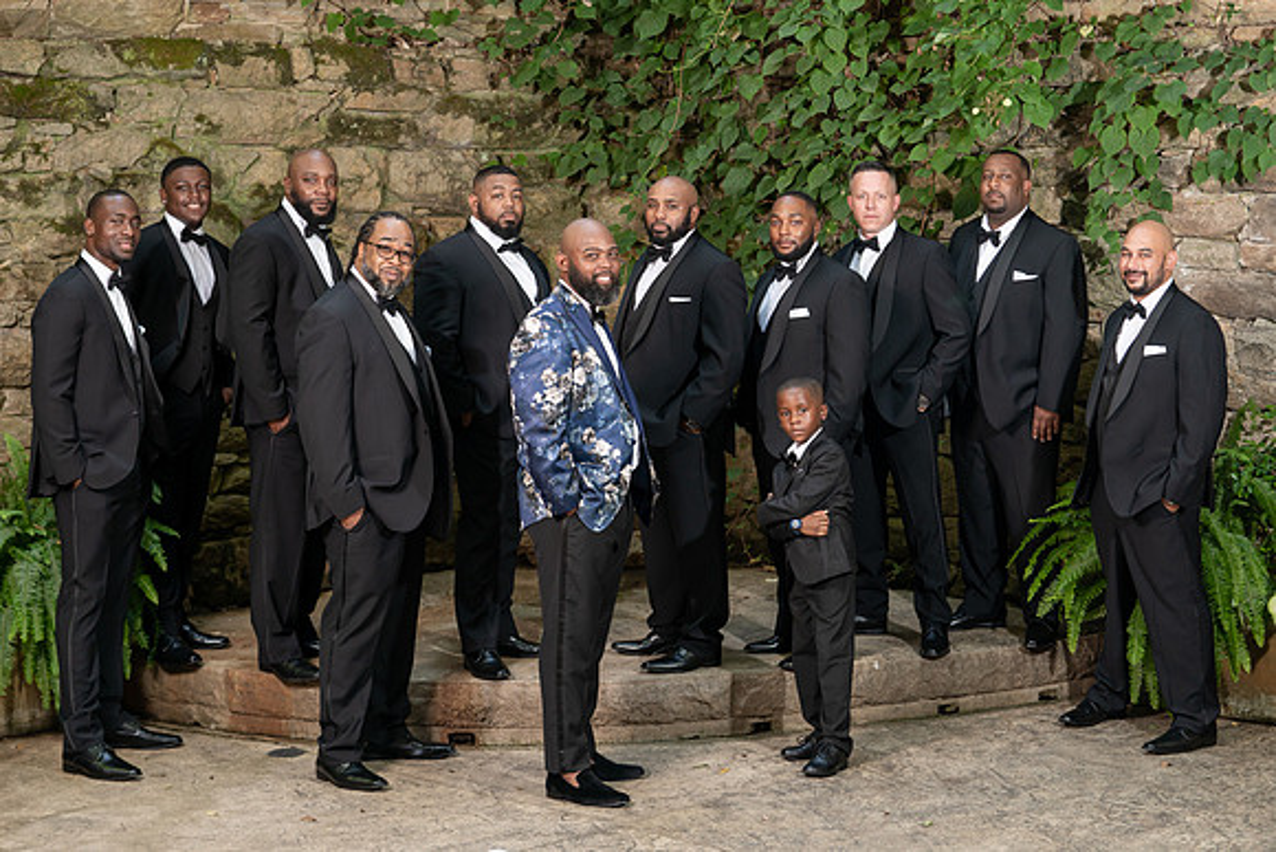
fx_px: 2552
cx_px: 648
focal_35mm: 72
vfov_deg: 18.9
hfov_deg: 28.1
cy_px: 426
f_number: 4
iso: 400
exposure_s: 1/200
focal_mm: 70
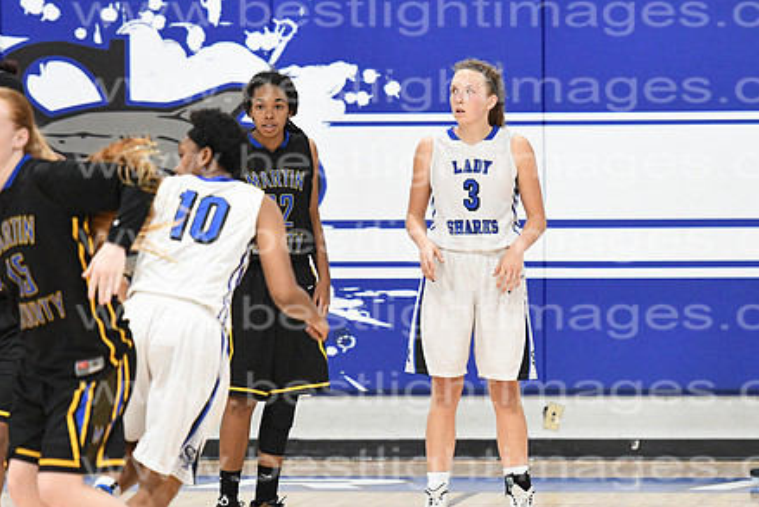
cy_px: 279
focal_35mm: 317
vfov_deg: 4.3
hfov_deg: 6.5
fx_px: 6685
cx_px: 472
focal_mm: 160
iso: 5000
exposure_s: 1/640
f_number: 3.2
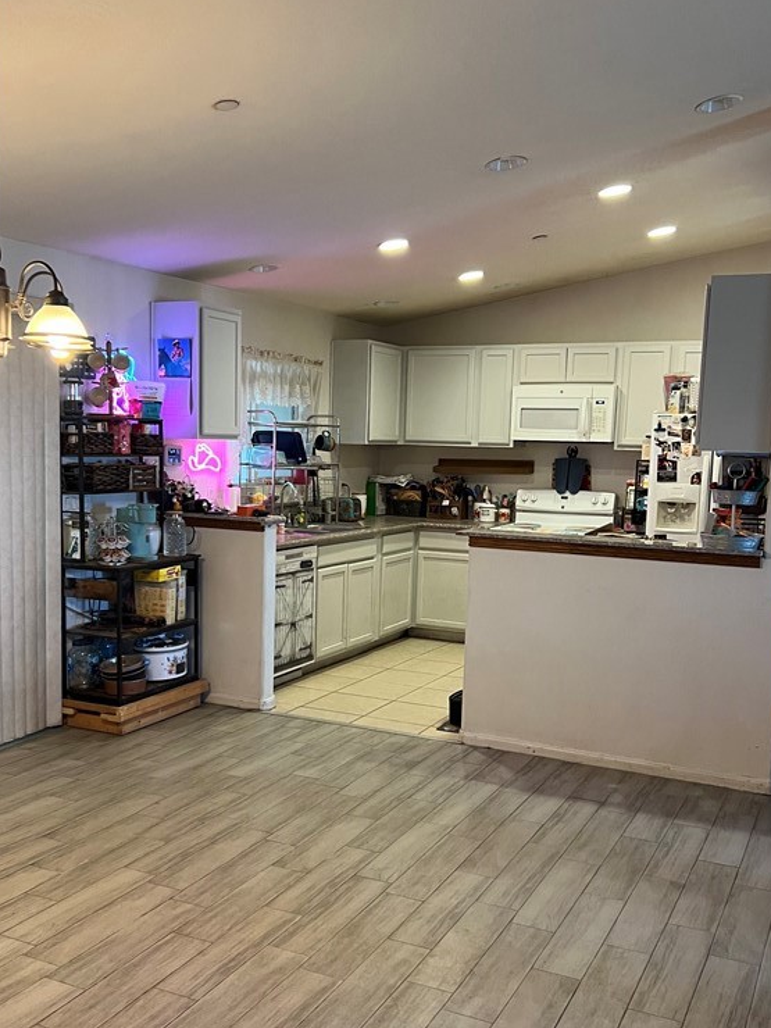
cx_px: 345
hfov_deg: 39.6
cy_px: 561
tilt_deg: -4.7
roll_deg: -0.6
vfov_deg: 51.3
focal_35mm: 36
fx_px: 1069
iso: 200
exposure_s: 1/60
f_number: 1.5
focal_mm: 5.7
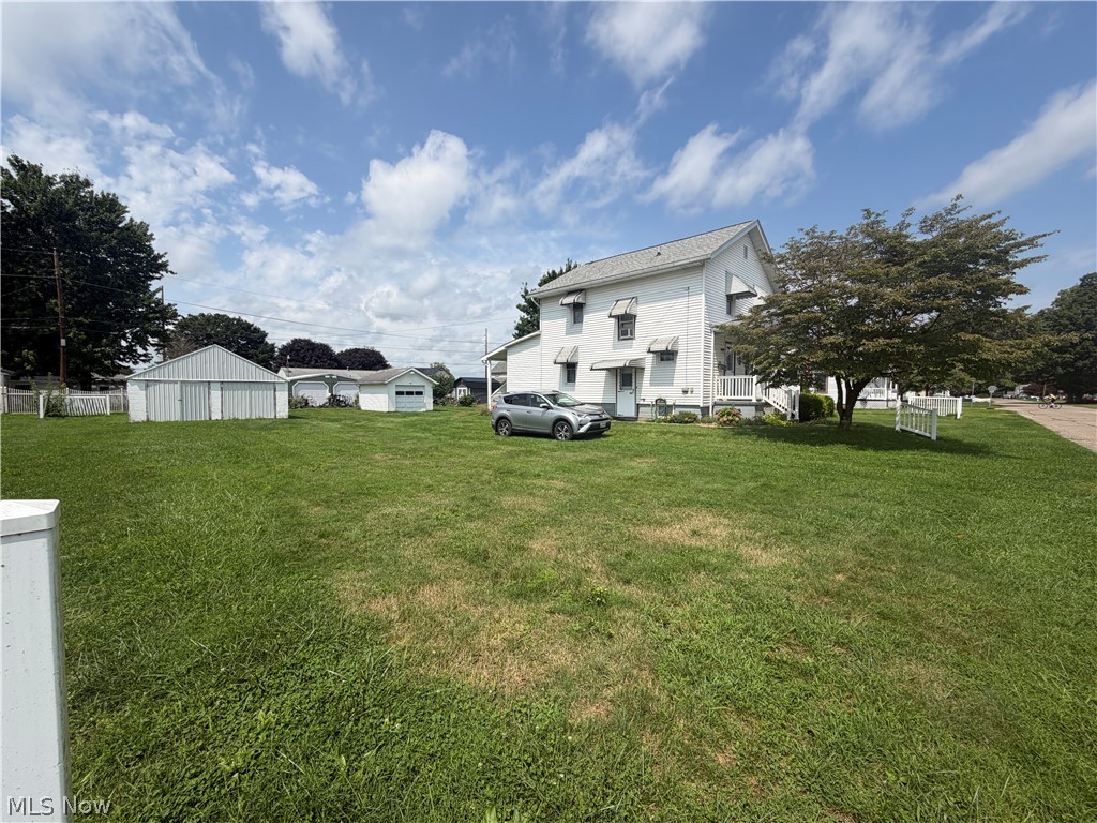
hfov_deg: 102.1
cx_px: 548
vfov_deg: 85.7
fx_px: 444
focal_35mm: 14
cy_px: 412
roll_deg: +0.0
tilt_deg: -2.8
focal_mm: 2.22
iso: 20
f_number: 2.2
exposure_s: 1/1105
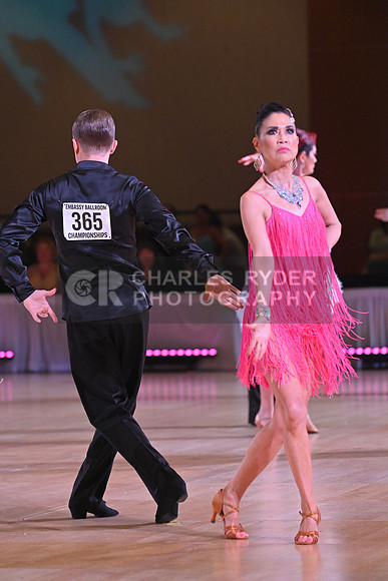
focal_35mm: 185
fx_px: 2989
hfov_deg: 7.4
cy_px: 290
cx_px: 194
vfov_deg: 11.1
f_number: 5
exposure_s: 1/400
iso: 4000
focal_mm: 185
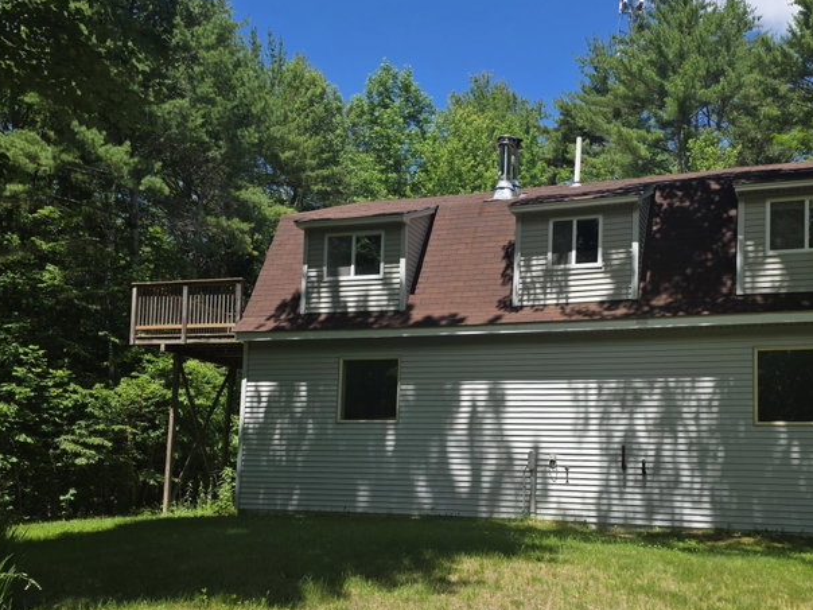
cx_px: 462
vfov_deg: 36.5
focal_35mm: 39
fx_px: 916
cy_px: 401
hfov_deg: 47.7
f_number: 1.7
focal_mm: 6.25
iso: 80
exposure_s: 1/3788
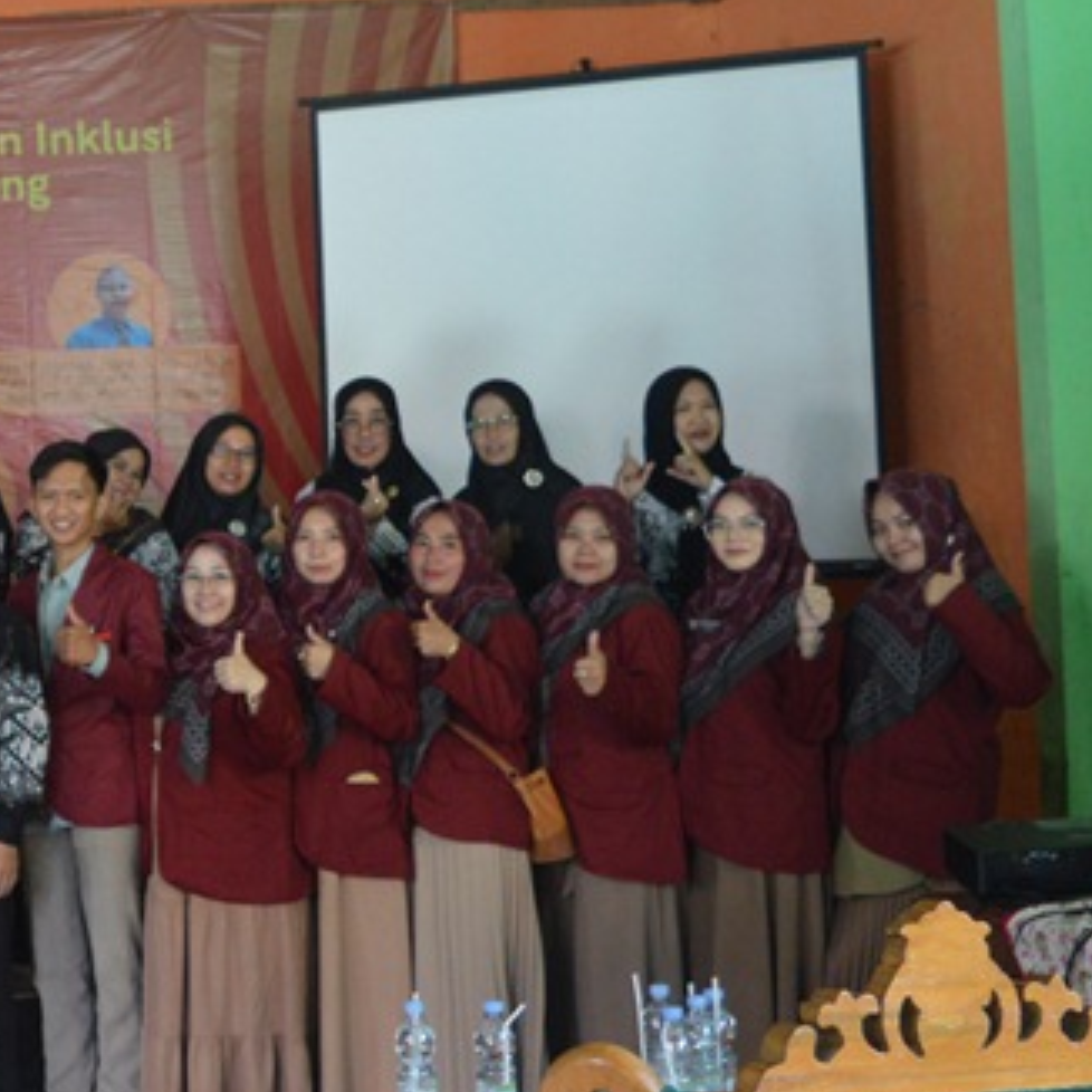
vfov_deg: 21.6
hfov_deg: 19.3
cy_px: 434
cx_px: -479
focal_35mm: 80
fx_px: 2855
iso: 900
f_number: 3.5
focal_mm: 20
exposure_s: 1/15
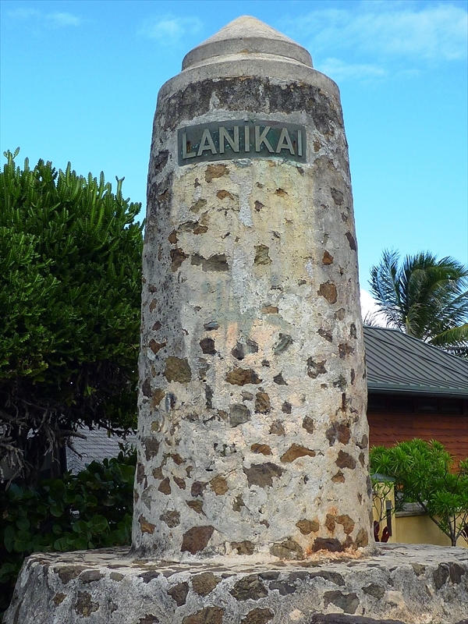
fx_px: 1028
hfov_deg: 25.7
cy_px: 312
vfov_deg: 33.8
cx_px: 234
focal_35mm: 57
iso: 100
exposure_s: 1/500
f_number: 3.9
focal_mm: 6.4
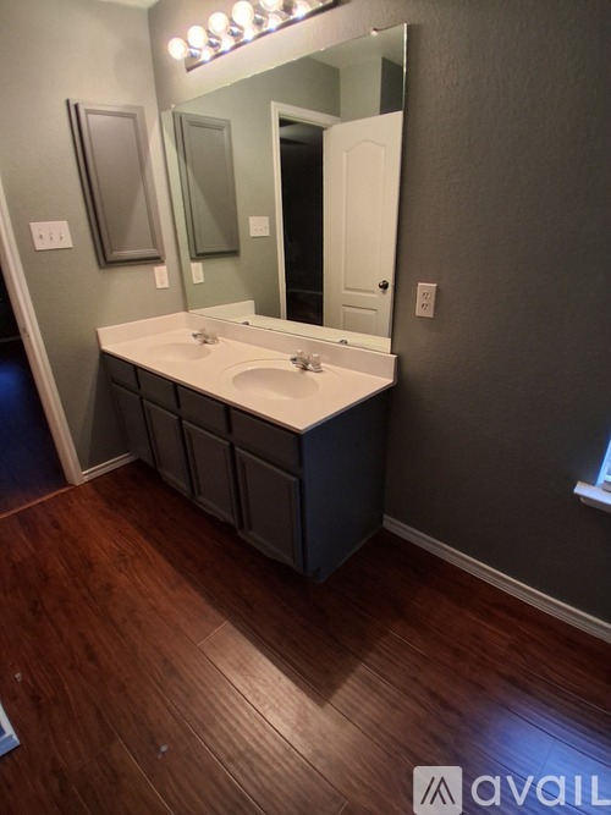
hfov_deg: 74.7
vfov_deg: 91.0
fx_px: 400
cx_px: 306
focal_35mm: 17
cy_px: 408
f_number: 2.2
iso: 200
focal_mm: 1.4
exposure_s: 1/40
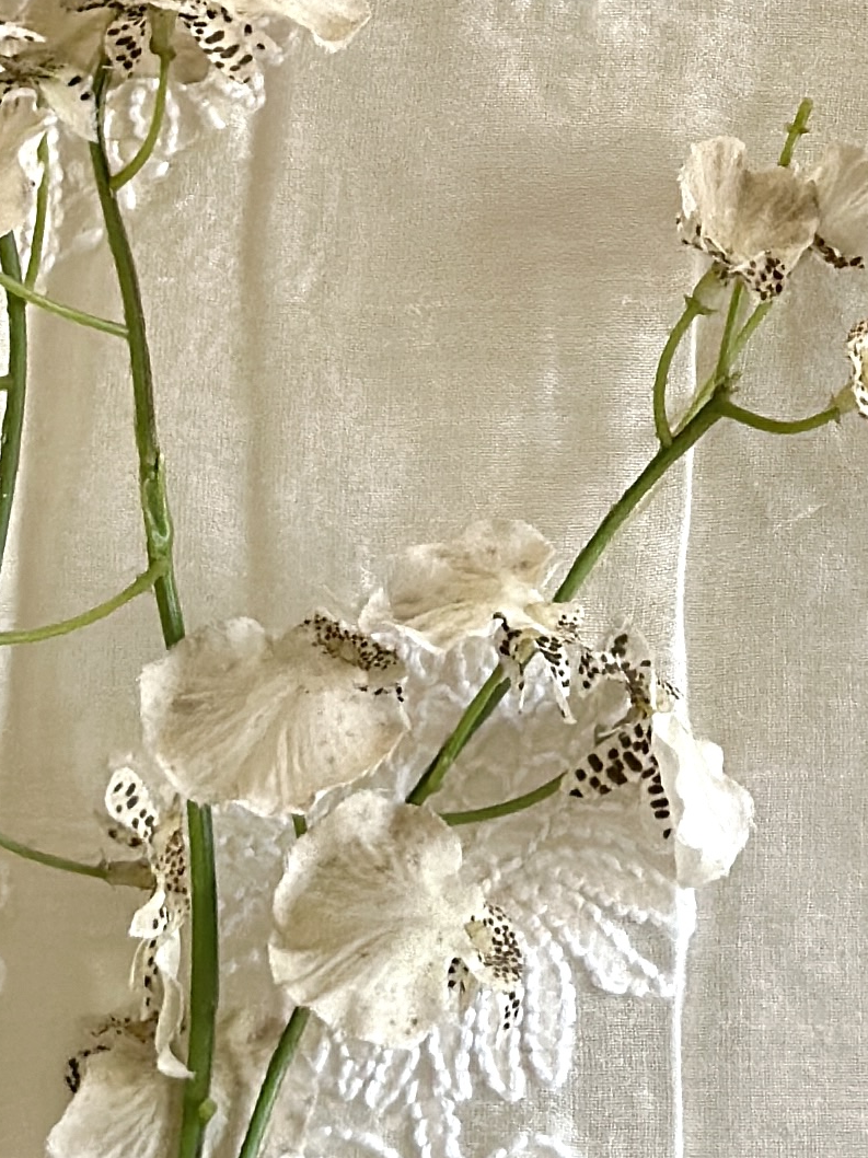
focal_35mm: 183
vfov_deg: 10.4
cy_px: -602
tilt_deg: -60.7
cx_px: 1132
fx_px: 6121
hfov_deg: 8.0
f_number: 1.78
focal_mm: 6.86
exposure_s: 1/92
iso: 125
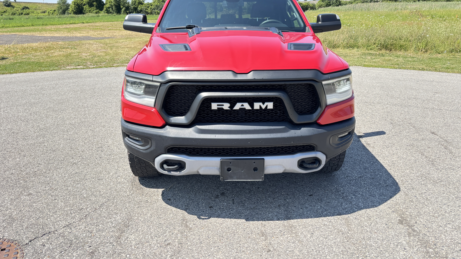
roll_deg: +0.6
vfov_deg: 39.9
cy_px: 97
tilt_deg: -13.1
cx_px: 232
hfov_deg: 66.1
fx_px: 354
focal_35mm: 29
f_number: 1.6
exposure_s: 1/645
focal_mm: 5.96
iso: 50
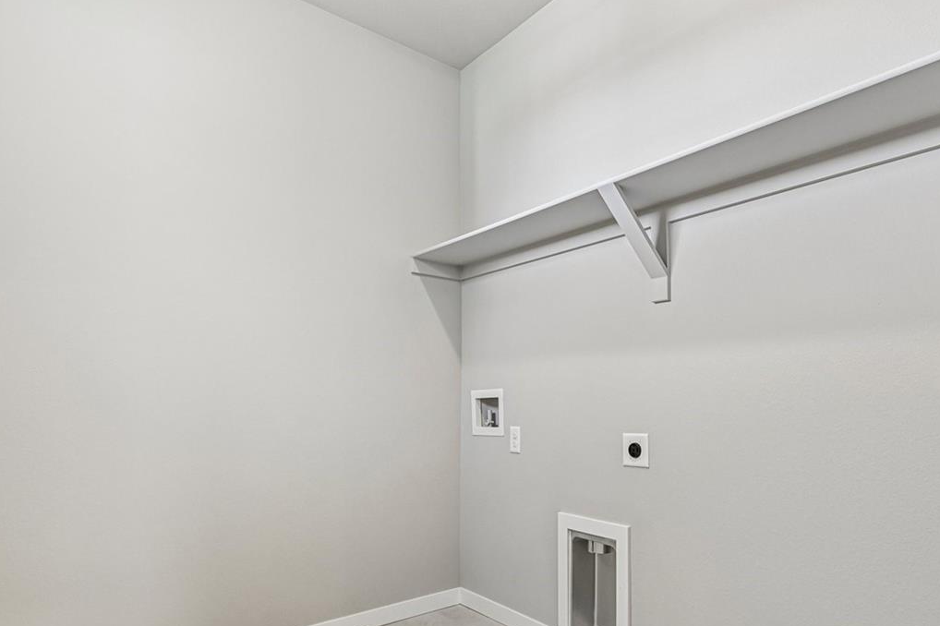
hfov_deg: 77.6
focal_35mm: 22
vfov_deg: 56.6
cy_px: 385
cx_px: 568
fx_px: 574
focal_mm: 14
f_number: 11
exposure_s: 1/8
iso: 400
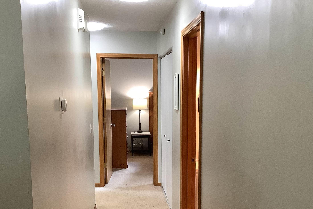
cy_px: 150
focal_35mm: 45
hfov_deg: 43.6
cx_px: 162
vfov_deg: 29.5
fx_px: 391
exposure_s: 1/60
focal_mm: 3.3
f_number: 2.4
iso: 160
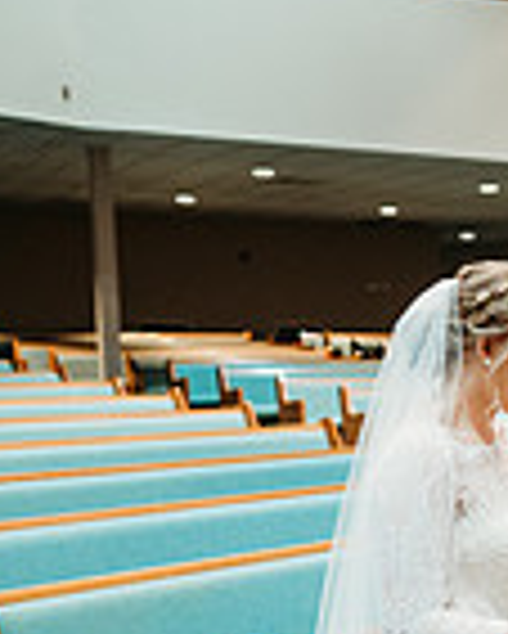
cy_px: 567
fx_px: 1352
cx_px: 553
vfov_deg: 25.6
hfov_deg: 20.3
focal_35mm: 72
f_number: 1.8
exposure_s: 1/100
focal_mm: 24
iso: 2000
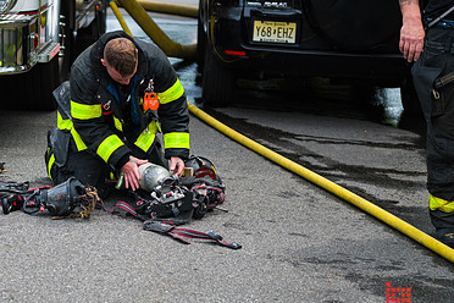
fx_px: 1375
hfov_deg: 18.6
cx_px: 118
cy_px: 110
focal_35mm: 109
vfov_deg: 12.6
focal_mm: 70
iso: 200
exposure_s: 1/1250
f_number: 3.2
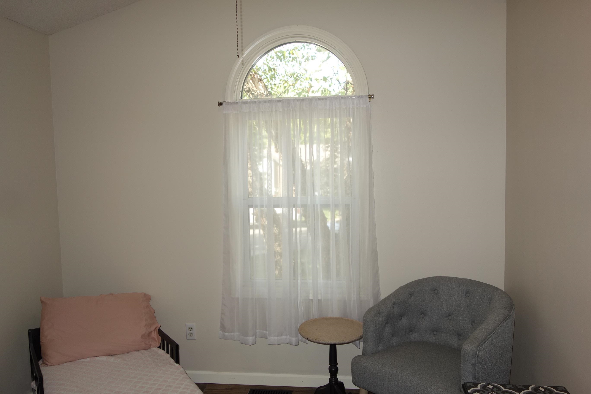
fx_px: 460
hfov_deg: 65.5
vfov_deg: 46.4
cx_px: 296
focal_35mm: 28
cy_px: 197
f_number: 2.5
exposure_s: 1/100
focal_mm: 10.4
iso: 125
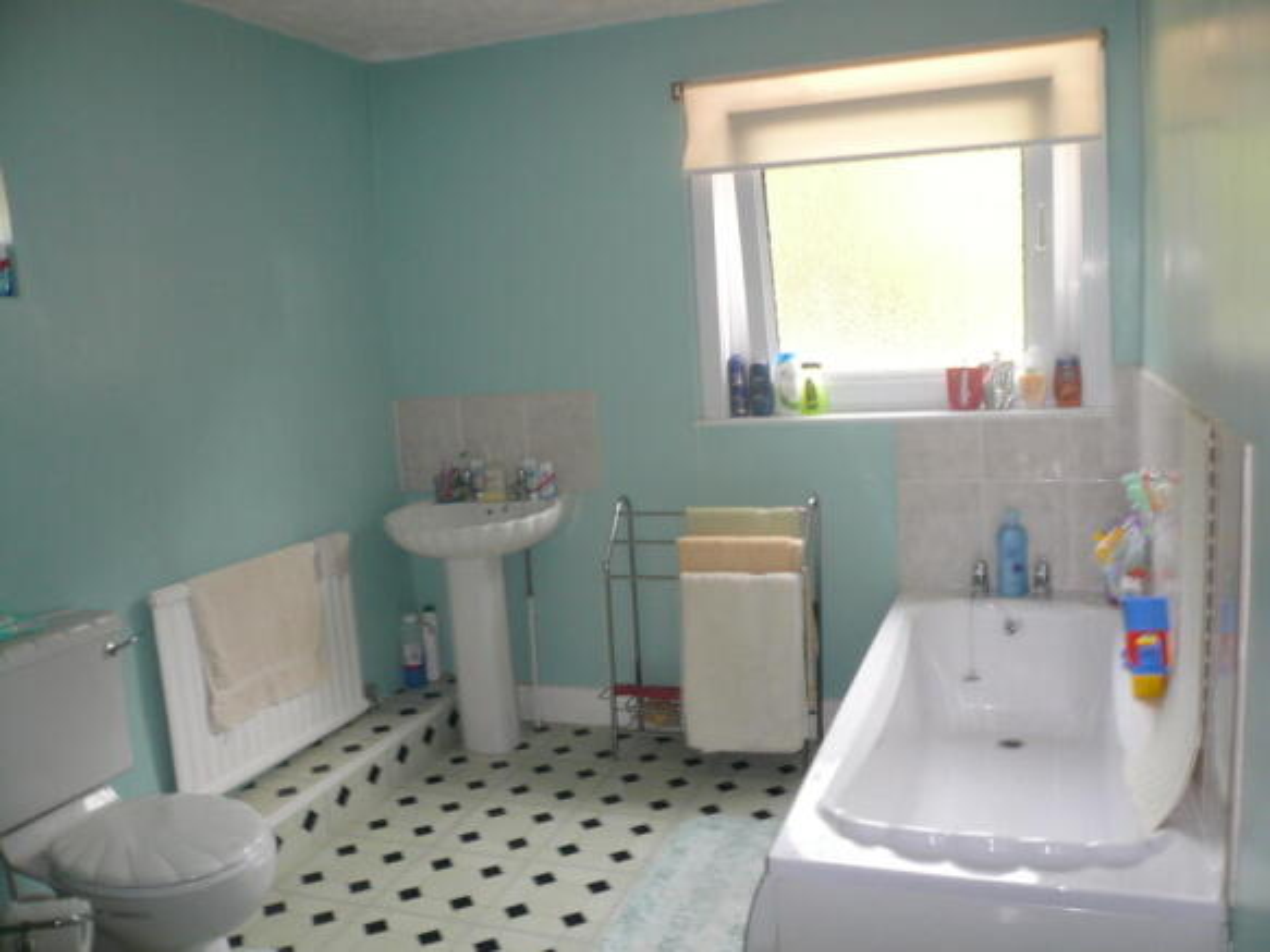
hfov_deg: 63.5
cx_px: 635
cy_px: 476
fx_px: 1027
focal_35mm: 28
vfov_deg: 49.7
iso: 125
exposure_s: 1/50
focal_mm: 4.6
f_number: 2.8
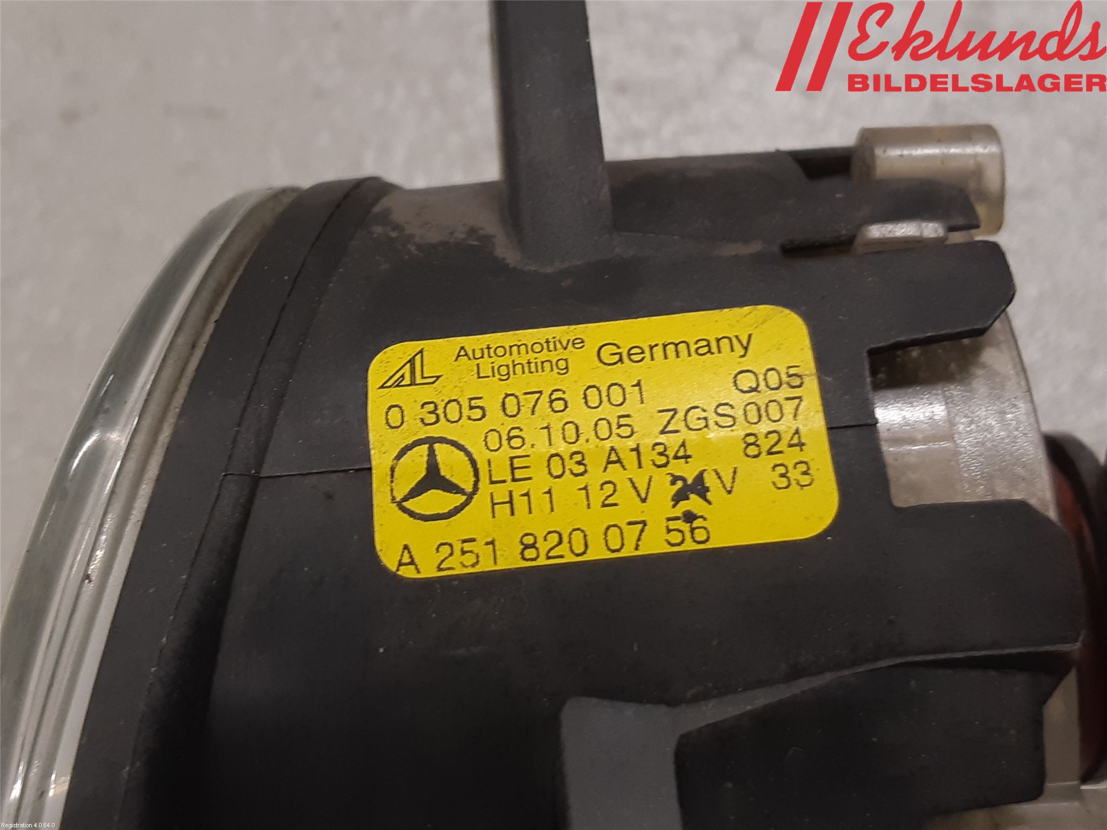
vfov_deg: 53.1
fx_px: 831
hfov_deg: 67.3
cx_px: 554
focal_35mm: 26
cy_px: 415
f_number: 1.7
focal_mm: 3.93
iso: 64
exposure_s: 1/50
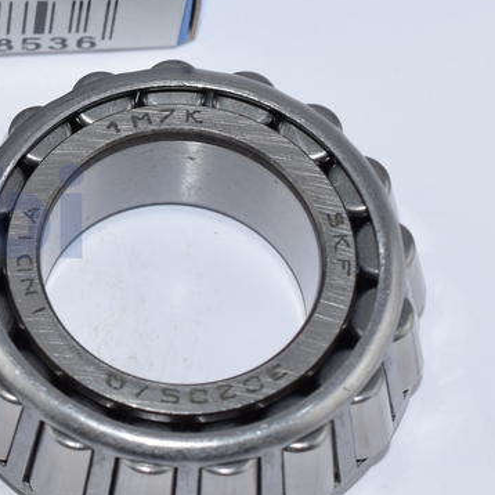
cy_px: 212
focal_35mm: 171
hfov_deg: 10.0
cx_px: -195
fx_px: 2766
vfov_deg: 10.2
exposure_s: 1/200
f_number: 8
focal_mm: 40
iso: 160
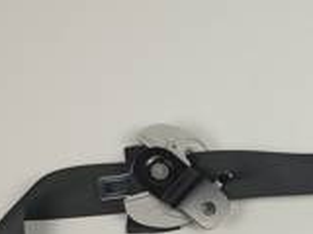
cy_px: 257
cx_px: 336
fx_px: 588
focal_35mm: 65
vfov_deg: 21.4
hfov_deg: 27.5
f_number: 2.4
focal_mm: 4.3
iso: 50
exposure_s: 1/233
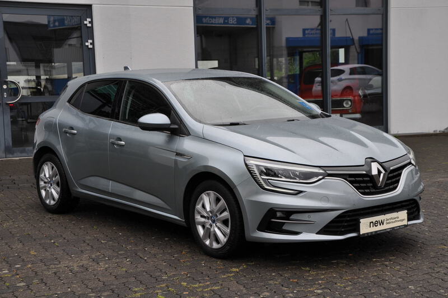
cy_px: 149
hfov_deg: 31.9
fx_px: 783
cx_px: 224
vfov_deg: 21.5
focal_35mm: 63
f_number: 8
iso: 200
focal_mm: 42
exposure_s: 1/250
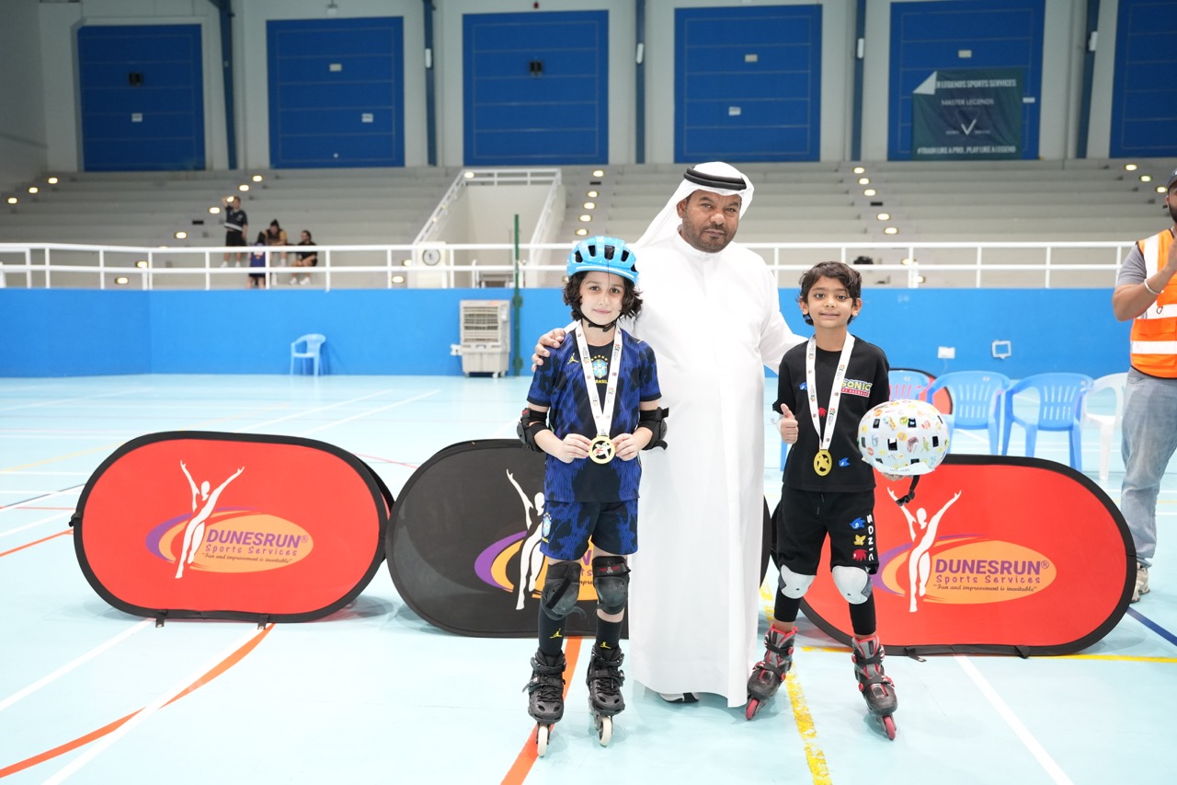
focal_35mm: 30
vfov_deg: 43.3
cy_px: 392
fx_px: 987
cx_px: 588
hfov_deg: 61.6
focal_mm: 30.2
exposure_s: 1/125
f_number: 3.2
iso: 2500
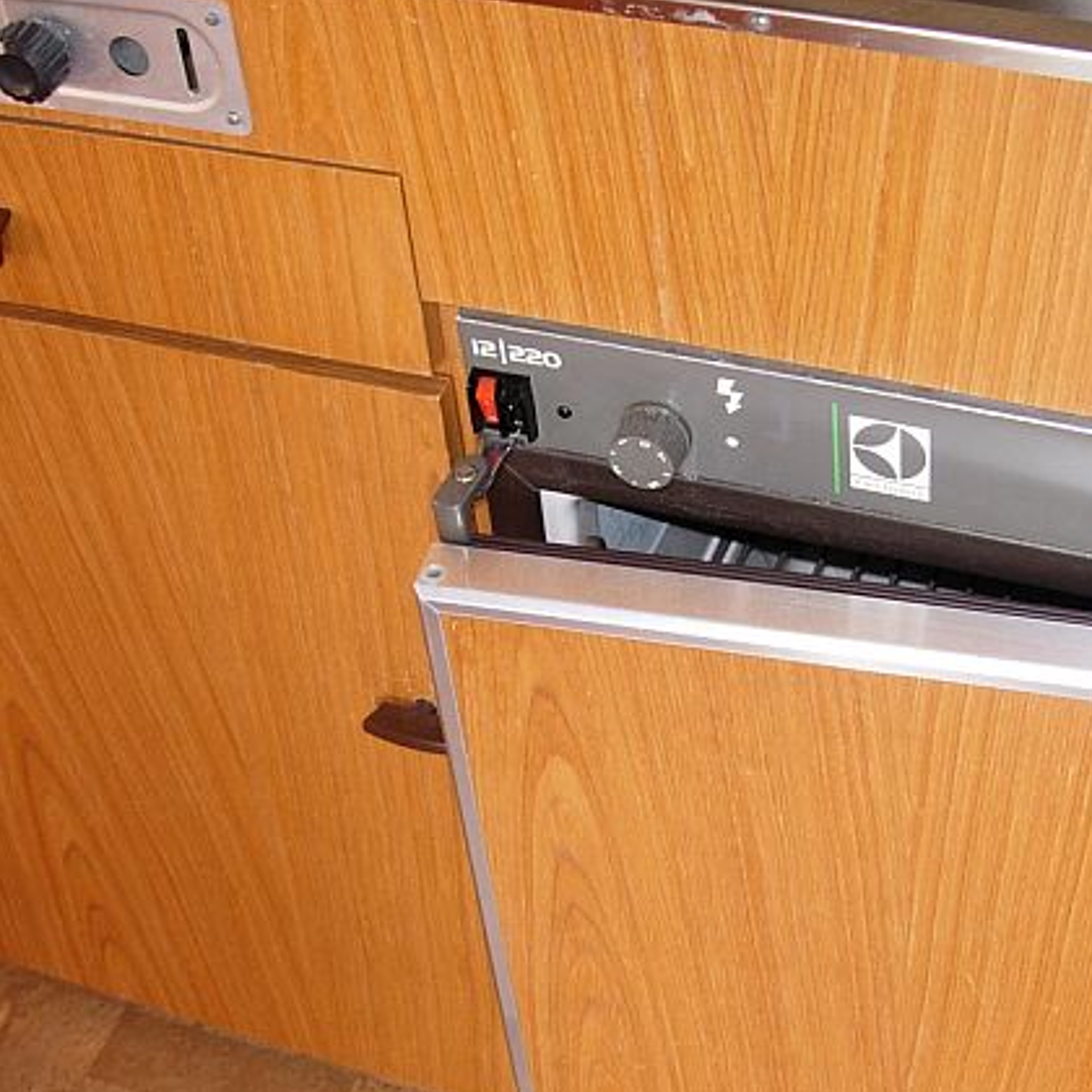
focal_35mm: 64
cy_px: 681
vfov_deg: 26.8
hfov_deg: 26.9
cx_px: 624
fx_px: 2284
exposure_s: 1/33.9
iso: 79
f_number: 2.8
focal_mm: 7.8
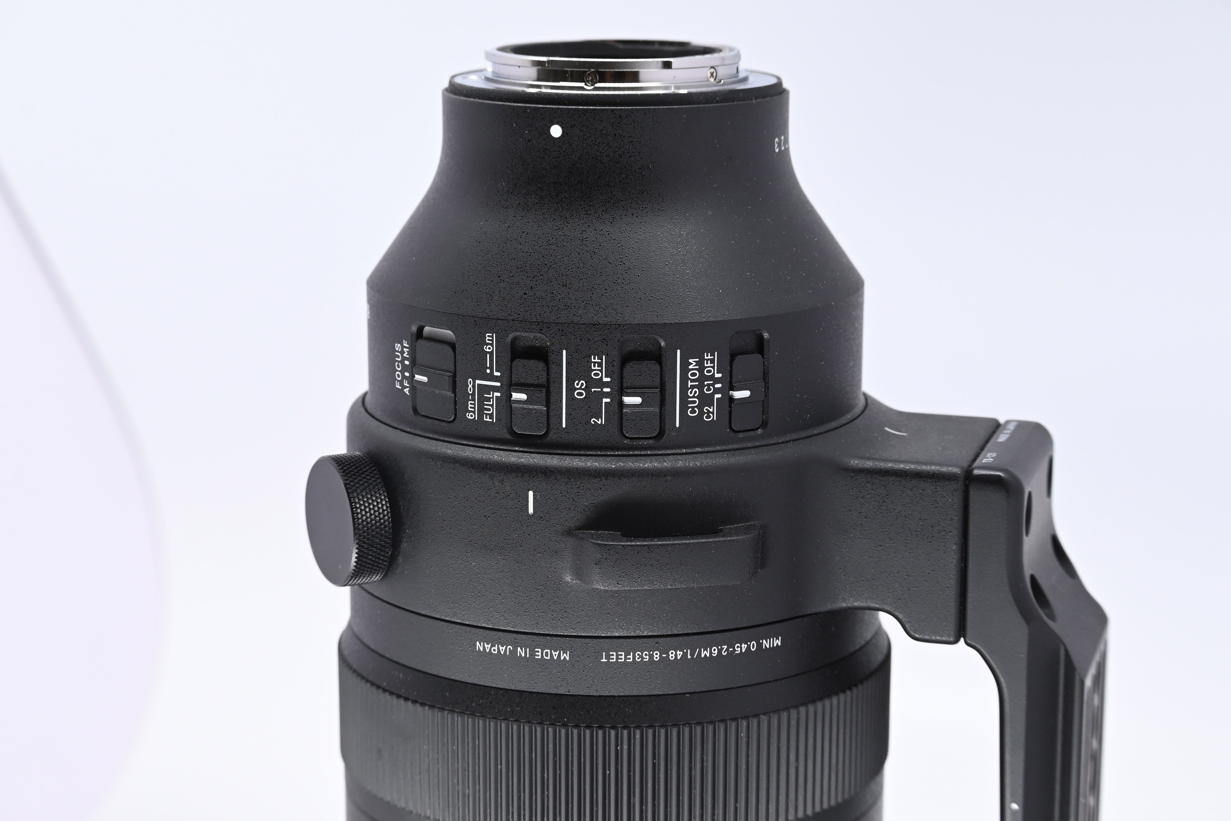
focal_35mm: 75
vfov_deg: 18.2
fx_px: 2564
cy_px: 410
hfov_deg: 27.0
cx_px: 616
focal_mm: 50
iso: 500
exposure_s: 1/125
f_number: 9
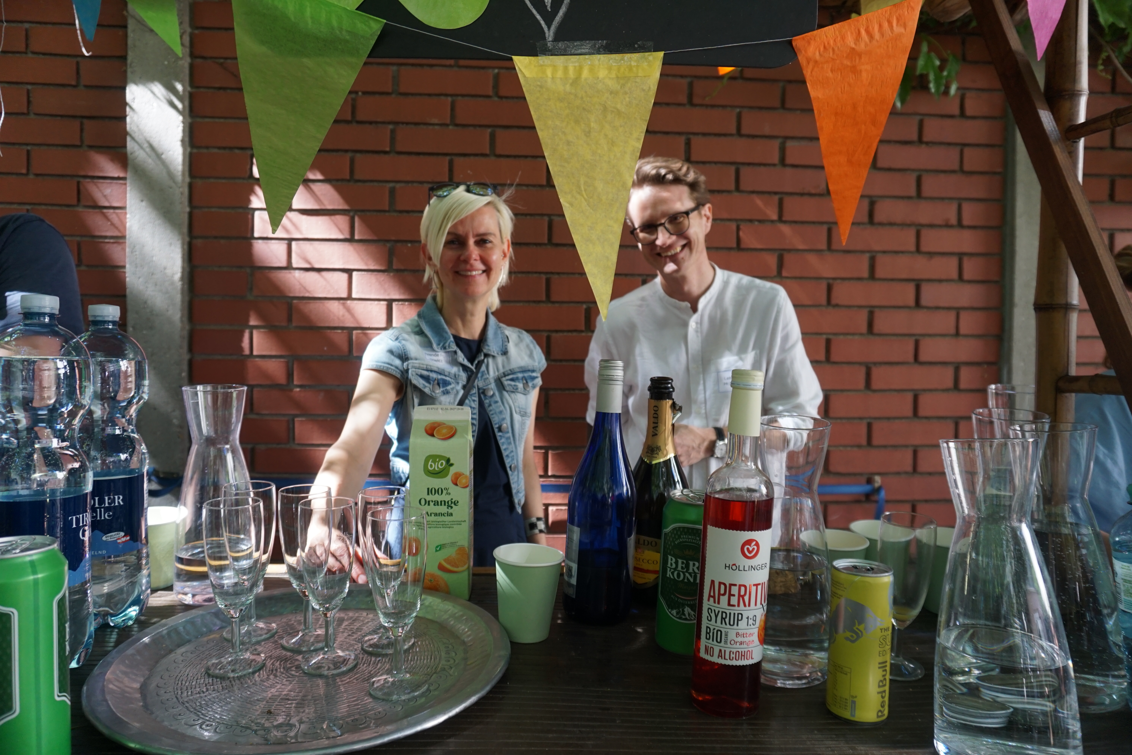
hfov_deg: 73.7
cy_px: 378
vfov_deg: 53.1
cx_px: 566
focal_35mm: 24
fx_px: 755
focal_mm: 16
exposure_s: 1/160
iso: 400
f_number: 4
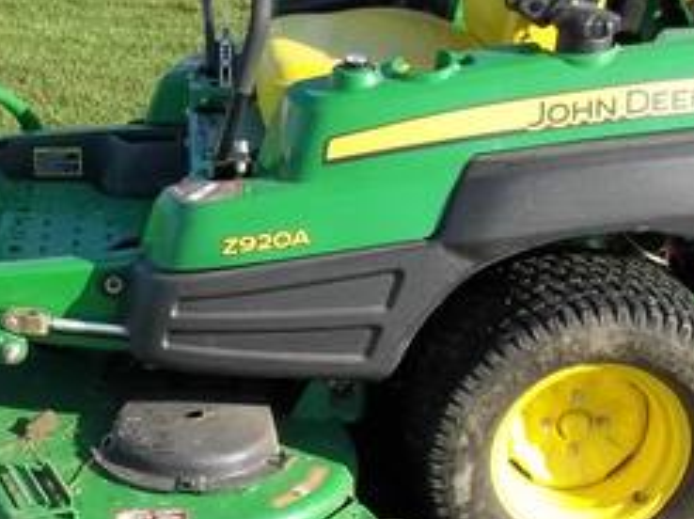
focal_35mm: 73
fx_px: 1462
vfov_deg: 20.1
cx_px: 288
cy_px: 338
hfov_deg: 26.7
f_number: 3.3
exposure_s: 1/400
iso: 64
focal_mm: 5.9
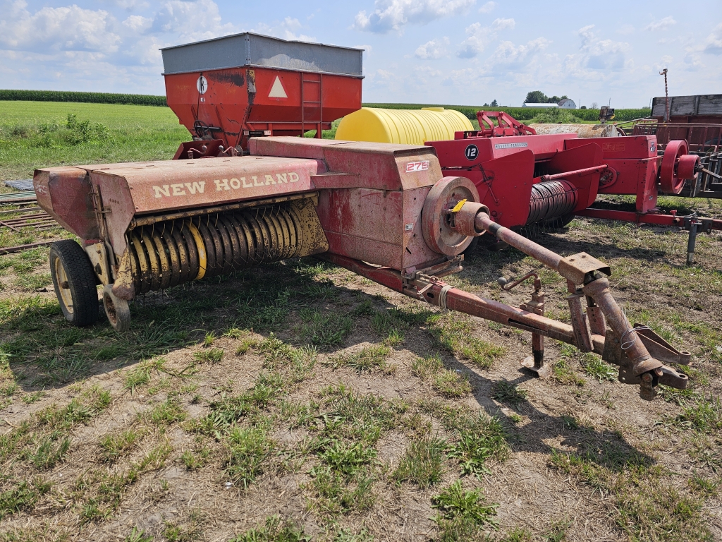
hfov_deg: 73.9
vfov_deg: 58.9
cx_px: 361
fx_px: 480
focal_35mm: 23
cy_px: 271
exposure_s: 1/873
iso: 10
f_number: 1.7
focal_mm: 6.3
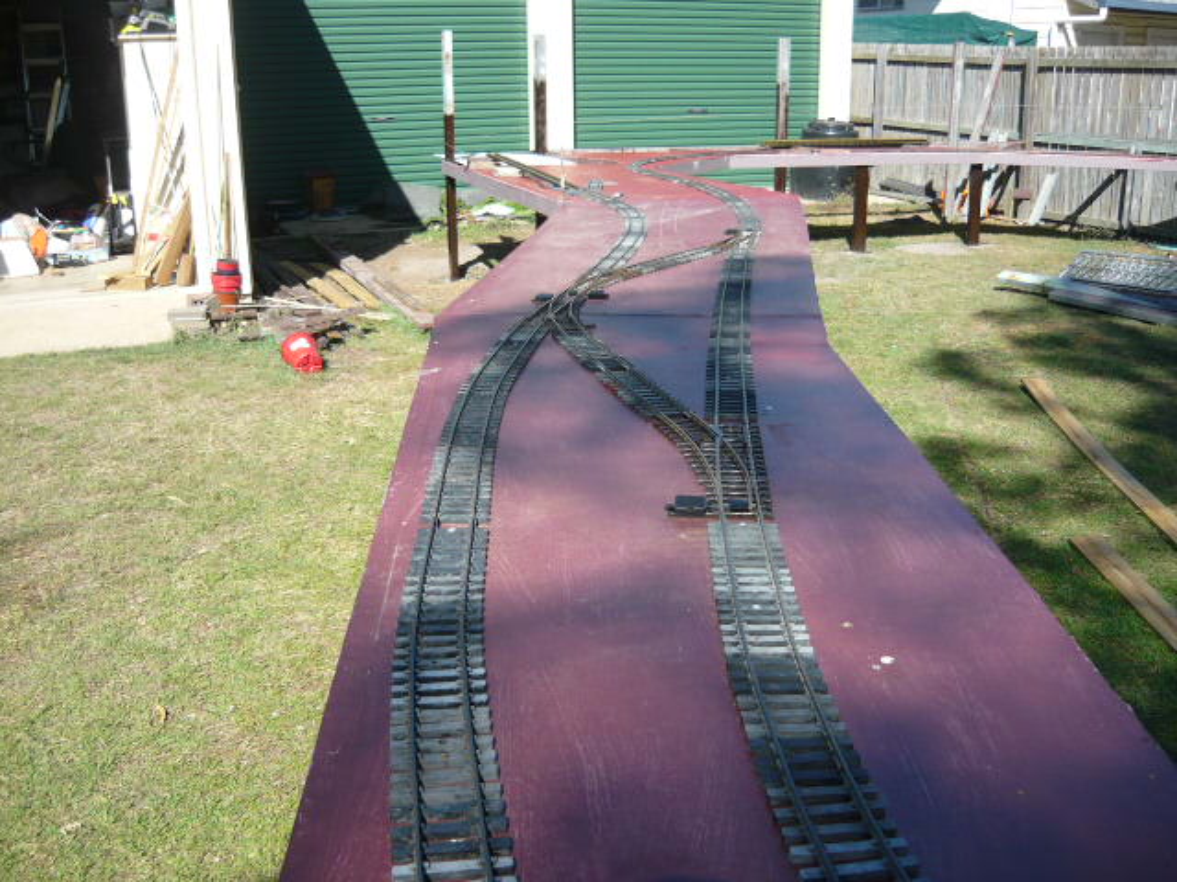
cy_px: 441
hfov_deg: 55.4
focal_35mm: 33
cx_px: 588
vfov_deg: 42.9
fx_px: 1122
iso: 100
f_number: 2.8
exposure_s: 1/800
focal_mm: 5.5
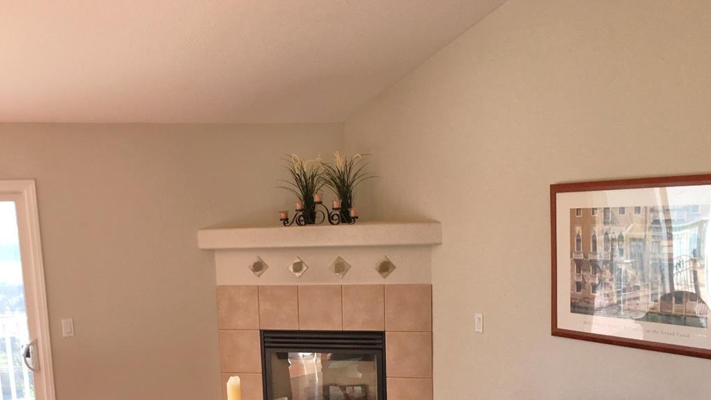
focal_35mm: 46
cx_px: 282
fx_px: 867
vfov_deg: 25.1
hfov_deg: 44.3
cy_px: 371
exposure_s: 1/60
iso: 25
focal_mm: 4.15
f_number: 2.2
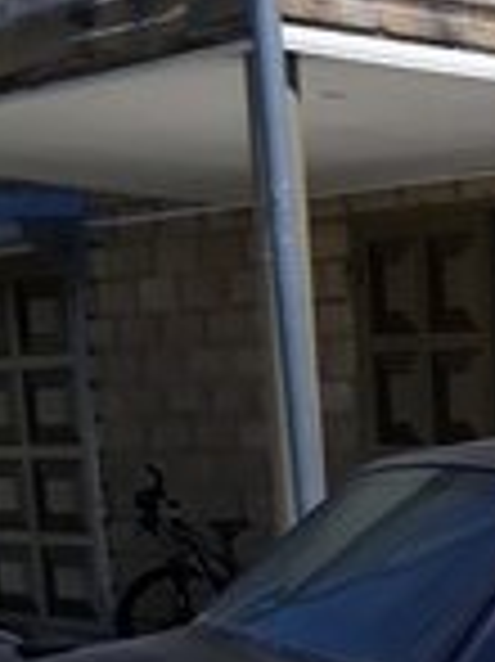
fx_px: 1738
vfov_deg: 19.4
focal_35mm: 91
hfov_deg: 15.3
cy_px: 932
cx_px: 680
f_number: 1.9
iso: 40
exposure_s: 1/1751
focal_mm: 3.6
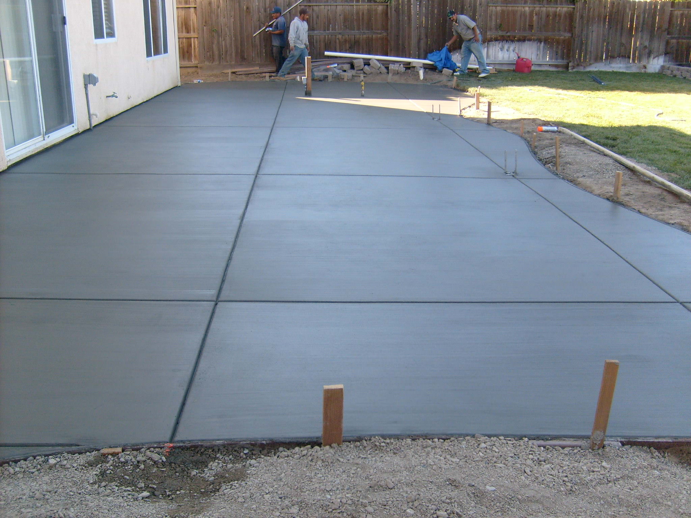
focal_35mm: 35
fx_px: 699
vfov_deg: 40.7
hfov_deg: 52.6
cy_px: 259
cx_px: 346
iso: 80
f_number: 2.8
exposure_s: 1/250
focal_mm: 5.8
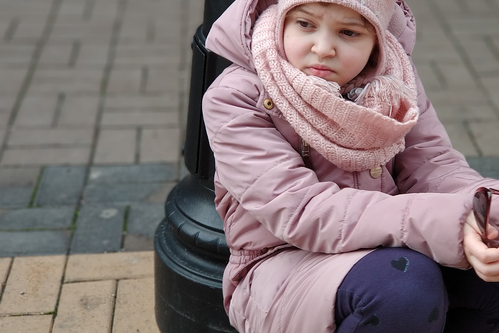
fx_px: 1081
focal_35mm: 78
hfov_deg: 25.8
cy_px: 159
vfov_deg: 17.5
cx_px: 355
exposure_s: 1/100
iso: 125
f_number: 2.6
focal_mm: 6.06
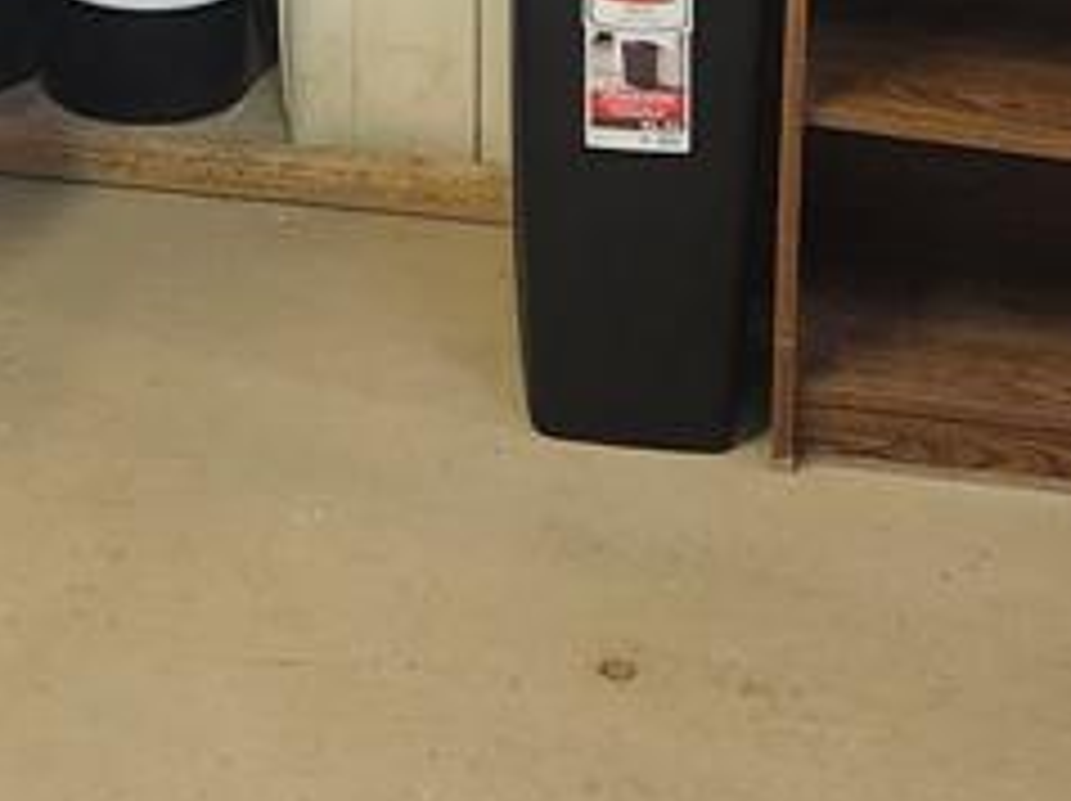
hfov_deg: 19.6
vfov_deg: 13.1
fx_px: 3060
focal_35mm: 99
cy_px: -765
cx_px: 207
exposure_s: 1/120
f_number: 1.8
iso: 400
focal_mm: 5.4
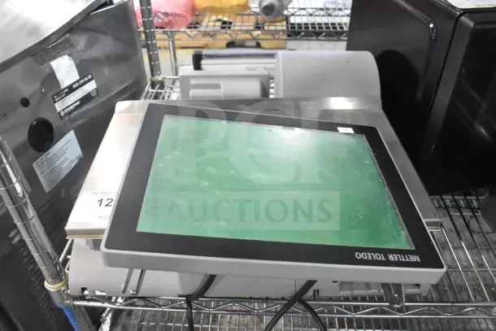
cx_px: 248
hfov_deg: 61.9
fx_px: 413
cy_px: 166
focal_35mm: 30
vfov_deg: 43.6
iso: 6400
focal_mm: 20
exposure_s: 1/160
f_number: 6.3
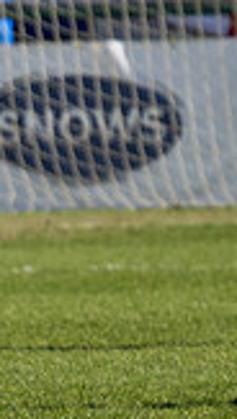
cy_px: -160
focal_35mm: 1266
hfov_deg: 1.0
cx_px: 1055
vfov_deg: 1.7
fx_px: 14107
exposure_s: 1/2000
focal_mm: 140
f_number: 4
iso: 100
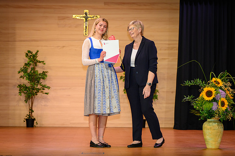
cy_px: 67
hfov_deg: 16.9
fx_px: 792
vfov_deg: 11.3
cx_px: 117
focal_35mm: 121
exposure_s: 1/200
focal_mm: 105
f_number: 5
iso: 2000
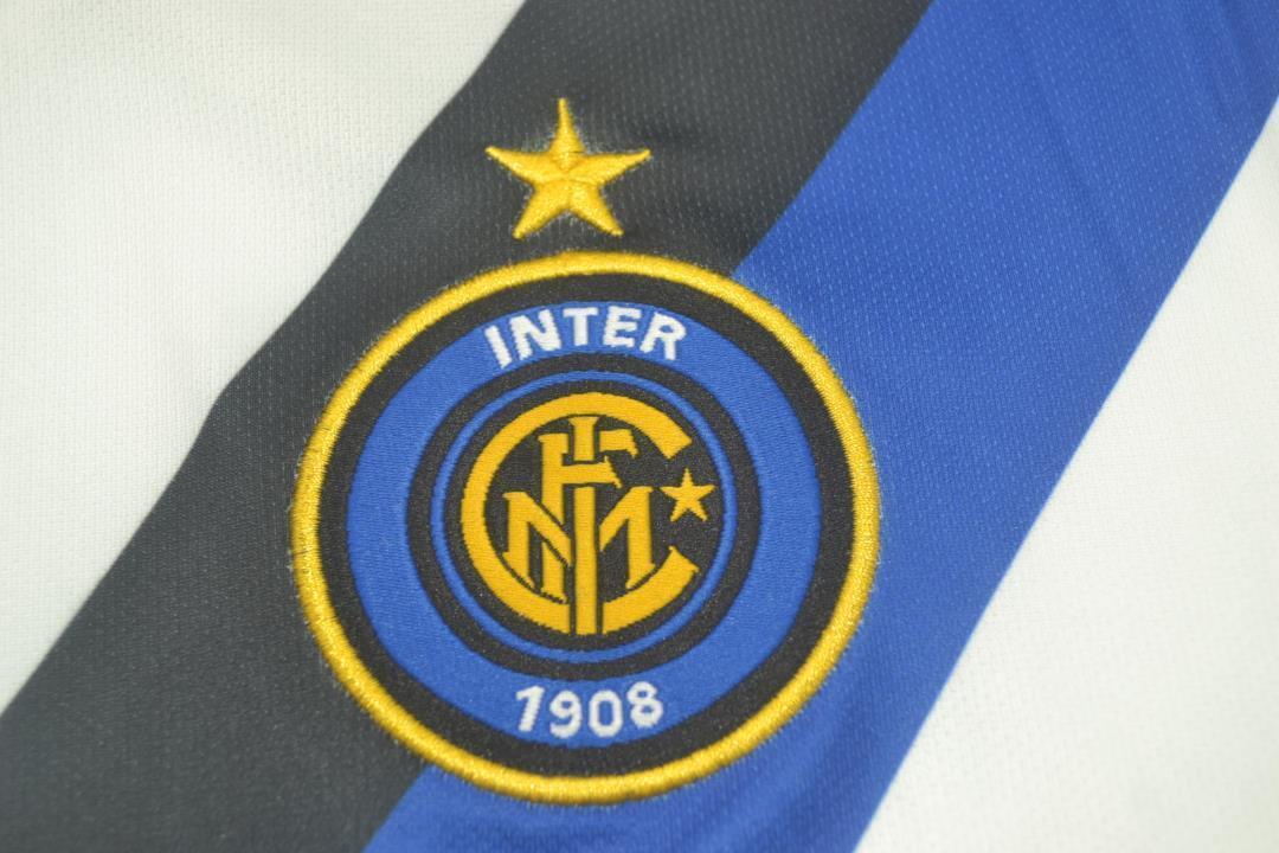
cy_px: 426
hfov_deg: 41.1
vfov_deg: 28.1
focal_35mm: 48
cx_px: 640
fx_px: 1705
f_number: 4.8
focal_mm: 32
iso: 200
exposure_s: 1/80
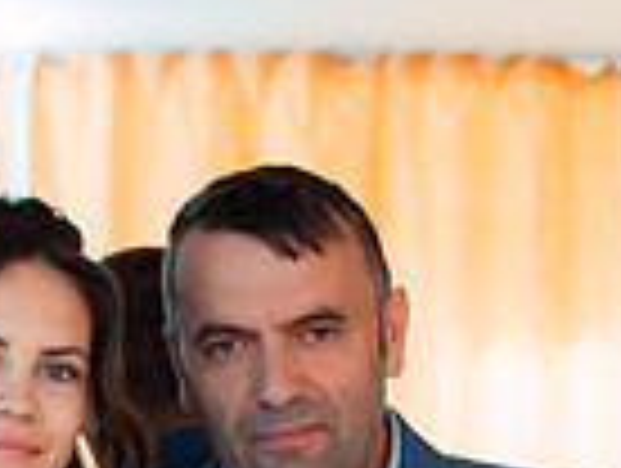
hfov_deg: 12.5
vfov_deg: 9.1
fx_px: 2821
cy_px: 826
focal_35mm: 157
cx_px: 60
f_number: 3.5
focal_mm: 32
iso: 500
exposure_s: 1/250
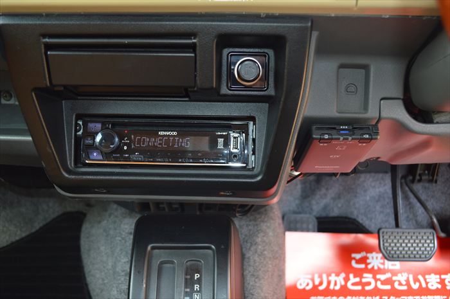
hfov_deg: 53.2
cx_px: 225
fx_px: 449
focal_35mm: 36
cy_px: 150
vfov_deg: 36.8
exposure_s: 1/125
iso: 360
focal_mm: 24
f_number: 4
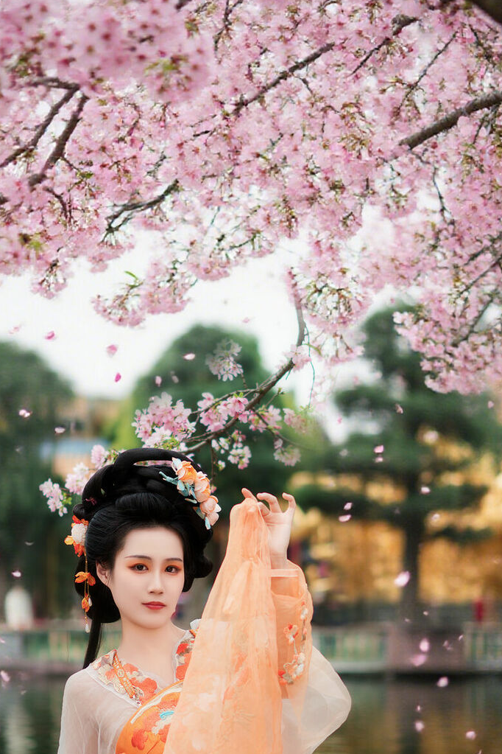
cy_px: 489
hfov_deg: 17.7
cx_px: 216
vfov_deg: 26.2
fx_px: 1610
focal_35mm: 77
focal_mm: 50
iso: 100
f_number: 1.8
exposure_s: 1/320
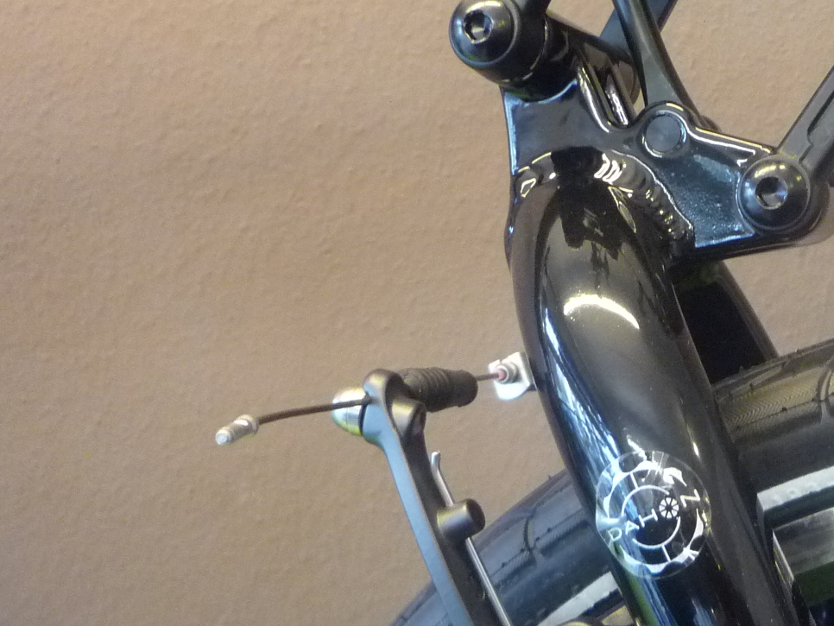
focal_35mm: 53
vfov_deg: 27.5
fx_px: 1277
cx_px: 662
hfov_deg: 35.1
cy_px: 289
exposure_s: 1/20
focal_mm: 4.4
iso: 400
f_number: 2.8
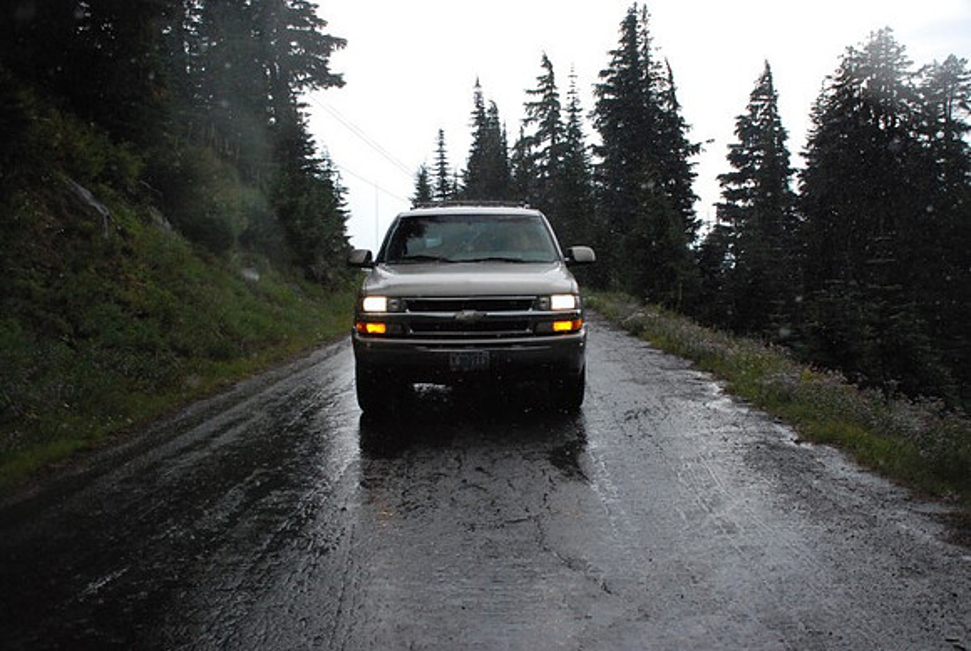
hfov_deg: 57.1
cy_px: 326
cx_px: 486
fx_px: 892
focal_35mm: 33
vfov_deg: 40.1
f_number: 3.8
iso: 1600
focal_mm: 22
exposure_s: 1/2000
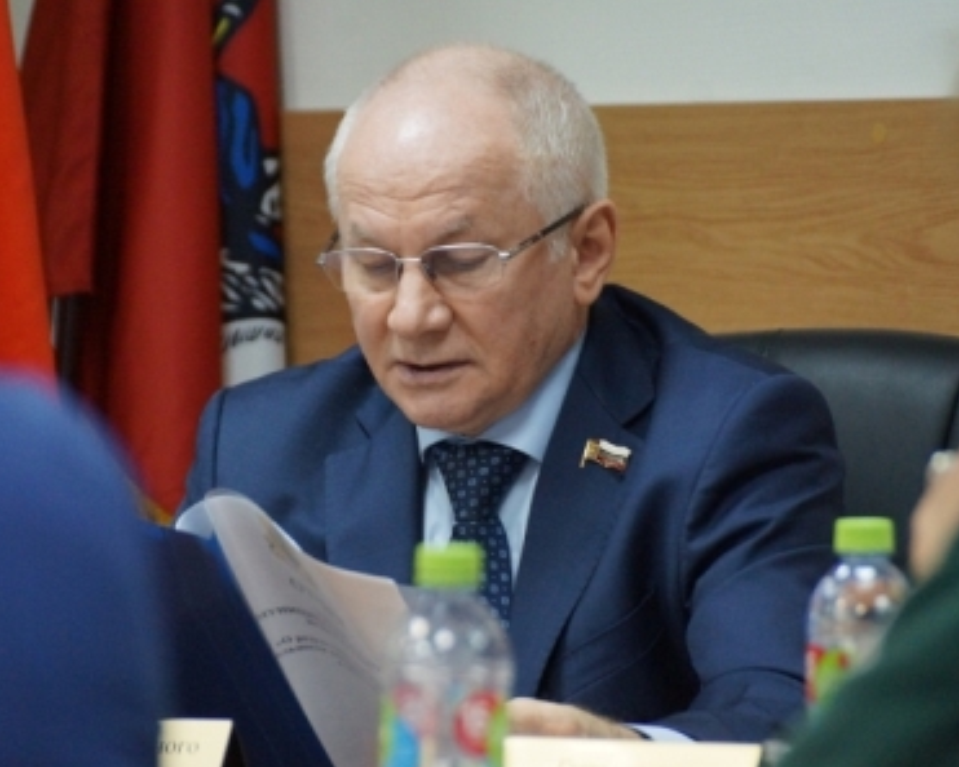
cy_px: 384
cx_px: 434
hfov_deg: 4.6
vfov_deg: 3.6
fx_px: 12066
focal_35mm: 425
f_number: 6.3
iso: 2000
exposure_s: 1/80
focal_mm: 250
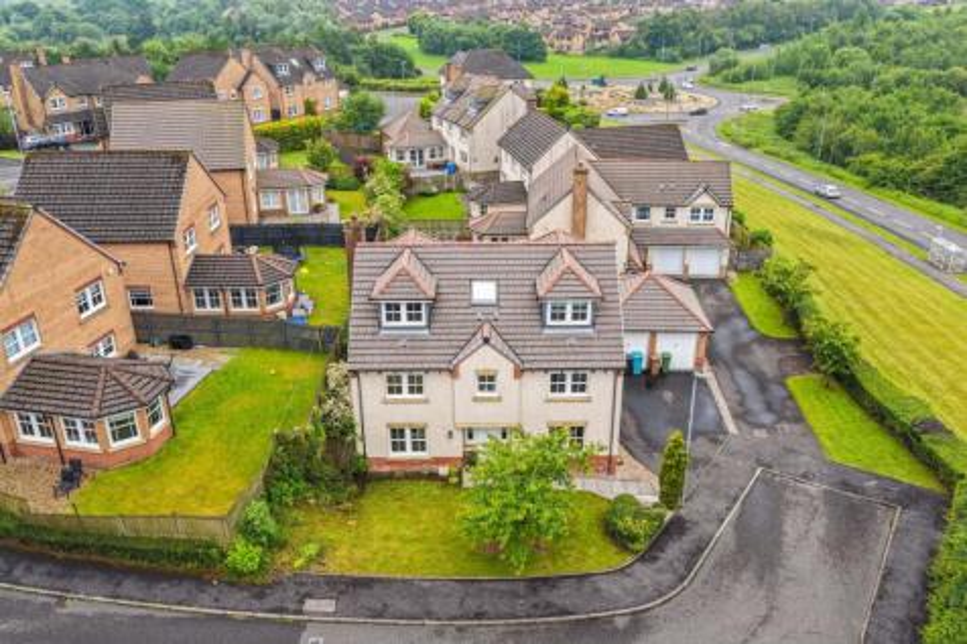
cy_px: 322
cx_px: 484
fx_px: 752
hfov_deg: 65.5
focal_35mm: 28
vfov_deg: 46.4
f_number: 2.8
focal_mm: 14.45
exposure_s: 1/240
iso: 125
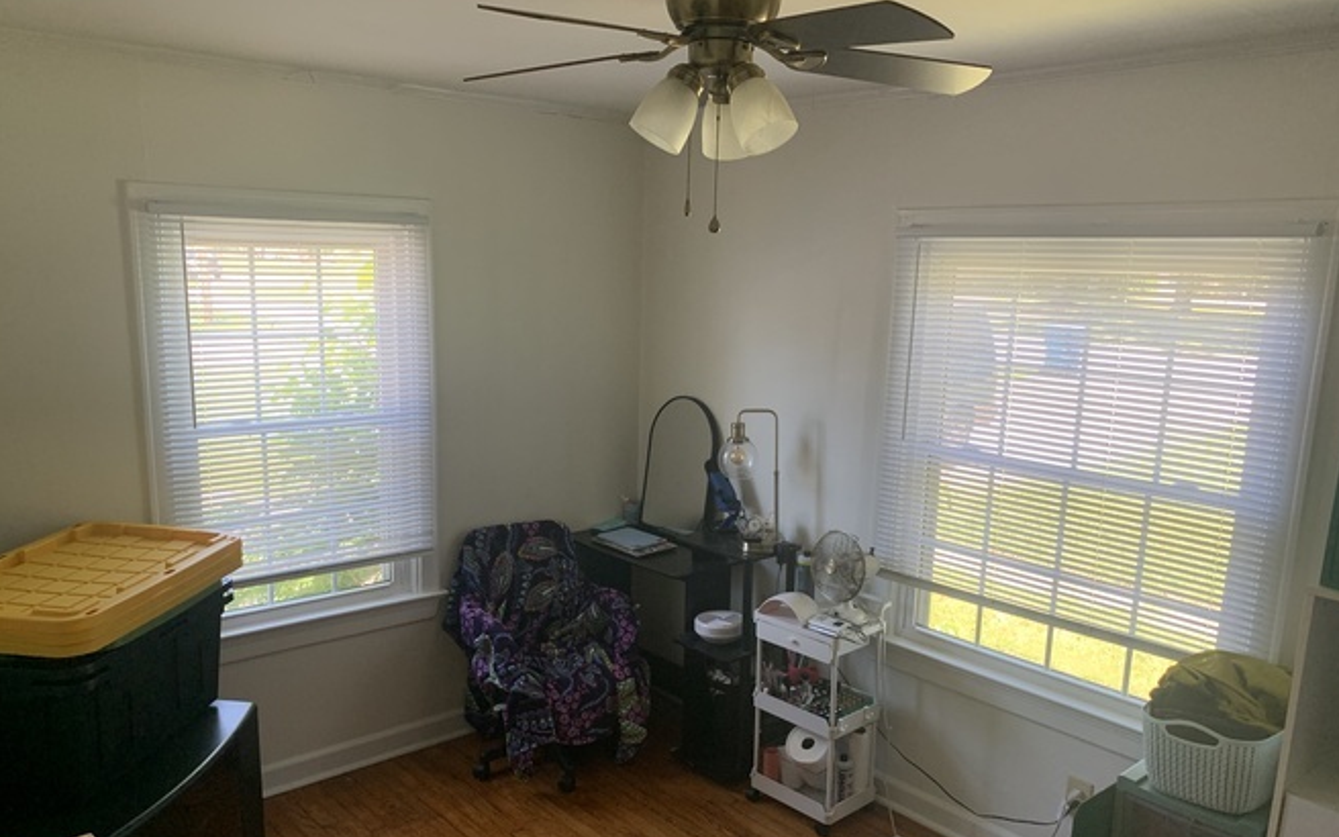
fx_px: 1022
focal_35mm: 28
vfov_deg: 44.4
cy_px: 488
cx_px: 675
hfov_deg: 66.5
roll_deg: -0.4
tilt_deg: -13.1
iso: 80
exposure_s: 1/121
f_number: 1.8
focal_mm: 4.25
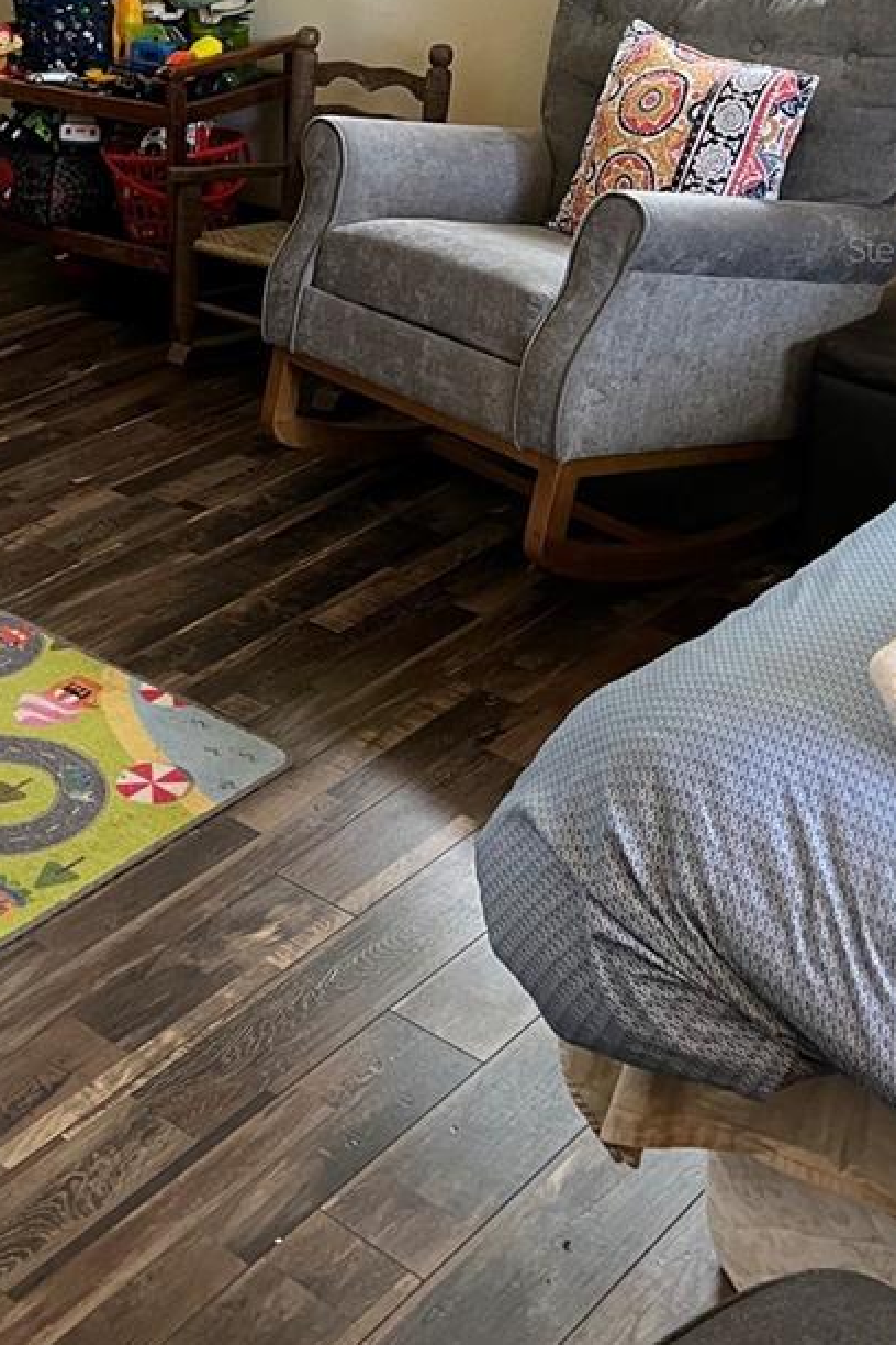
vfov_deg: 36.1
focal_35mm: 53
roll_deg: +2.6
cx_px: 15
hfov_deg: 24.4
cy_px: 248
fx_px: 1979
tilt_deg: -15.7
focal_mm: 5.7
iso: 200
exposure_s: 1/60
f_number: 1.5
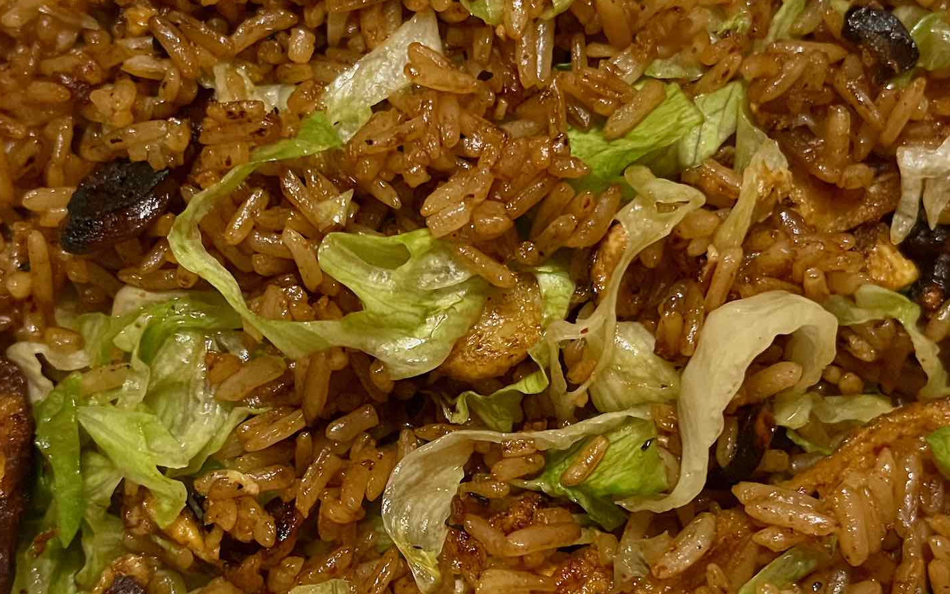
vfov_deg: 25.8
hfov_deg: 40.3
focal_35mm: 50
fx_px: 1295
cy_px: 315
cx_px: 460
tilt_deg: -67.1
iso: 500
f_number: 1.6
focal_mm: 5.1
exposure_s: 1/50
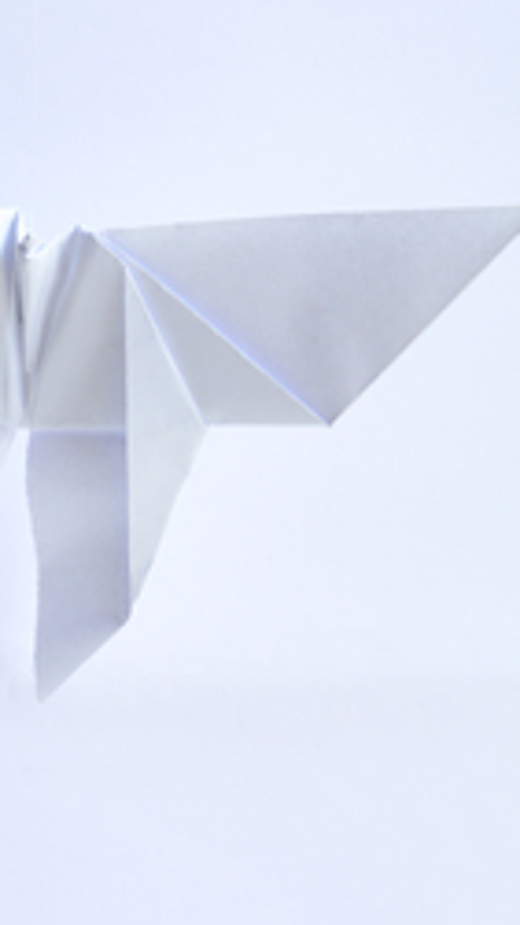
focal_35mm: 62
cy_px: 413
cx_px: 18
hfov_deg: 18.9
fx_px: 1521
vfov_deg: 33.8
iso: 400
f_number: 5.6
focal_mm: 22
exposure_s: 1/125
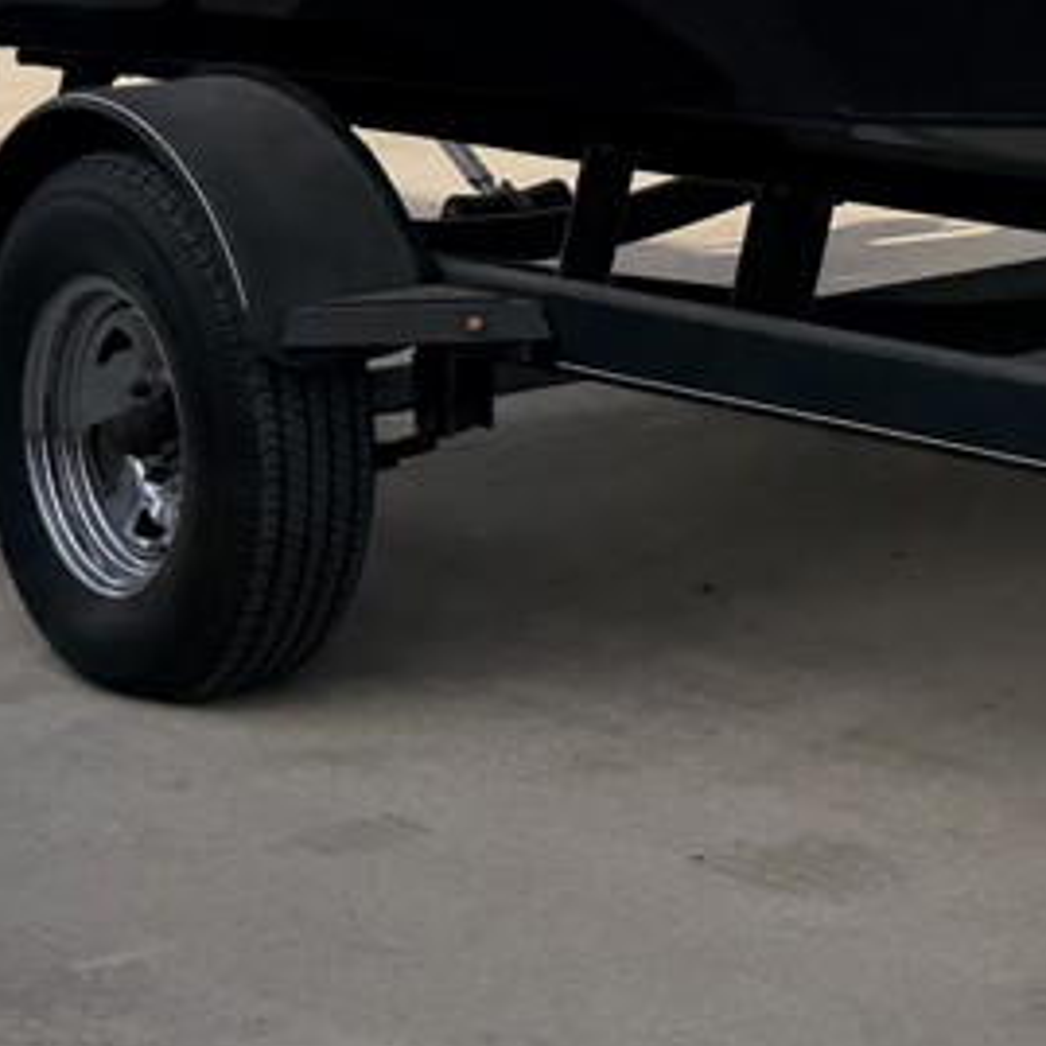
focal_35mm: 126
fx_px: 4308
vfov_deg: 13.4
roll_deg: -2.9
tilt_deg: -0.2
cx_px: 1917
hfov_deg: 12.6
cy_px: -229
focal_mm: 6.76
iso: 80
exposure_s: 1/5714
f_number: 1.78
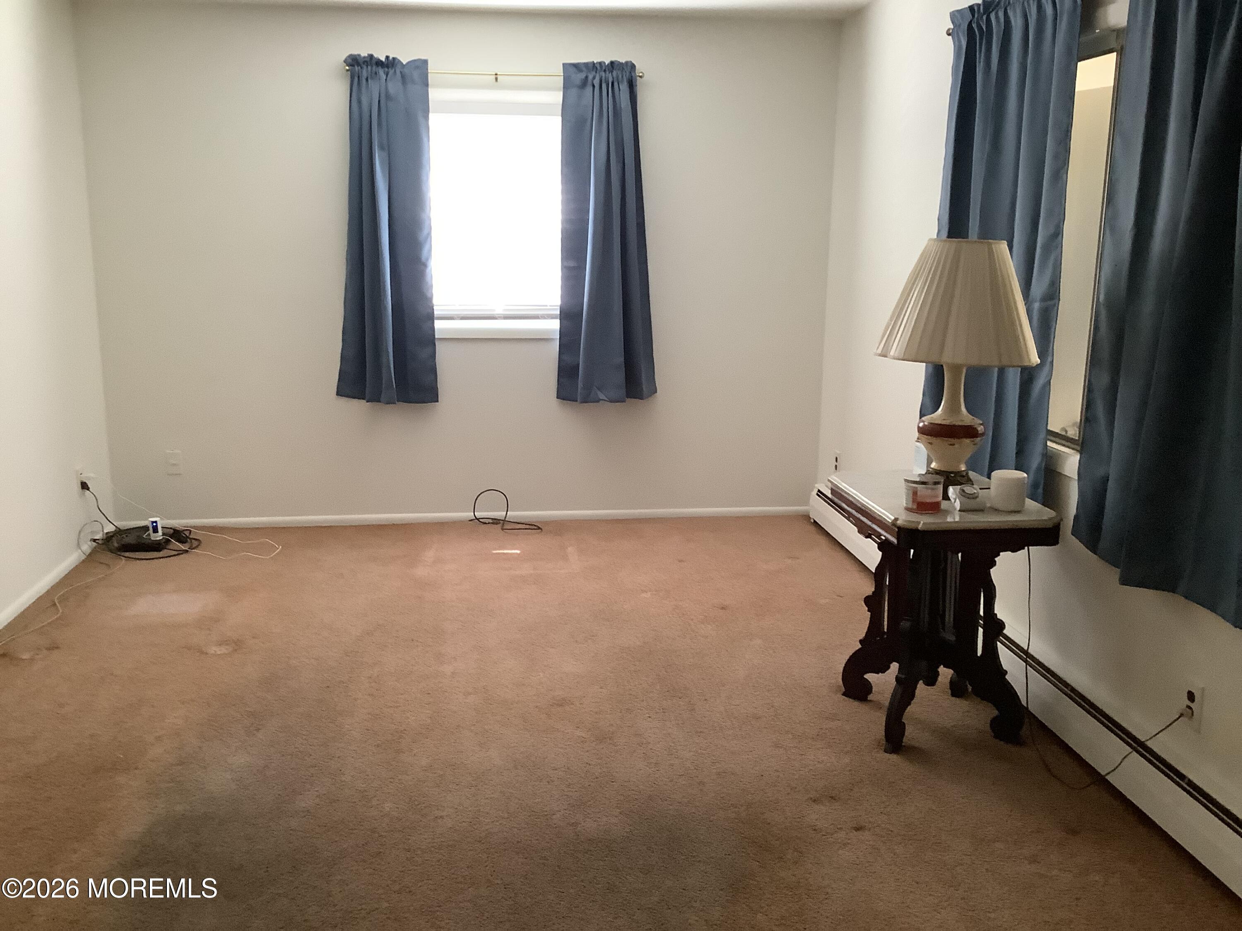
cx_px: 621
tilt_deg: -13.3
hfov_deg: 58.4
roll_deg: -1.1
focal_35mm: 31
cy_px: 466
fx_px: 1112
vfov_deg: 45.4
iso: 320
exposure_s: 1/60
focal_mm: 3.3
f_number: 2.4
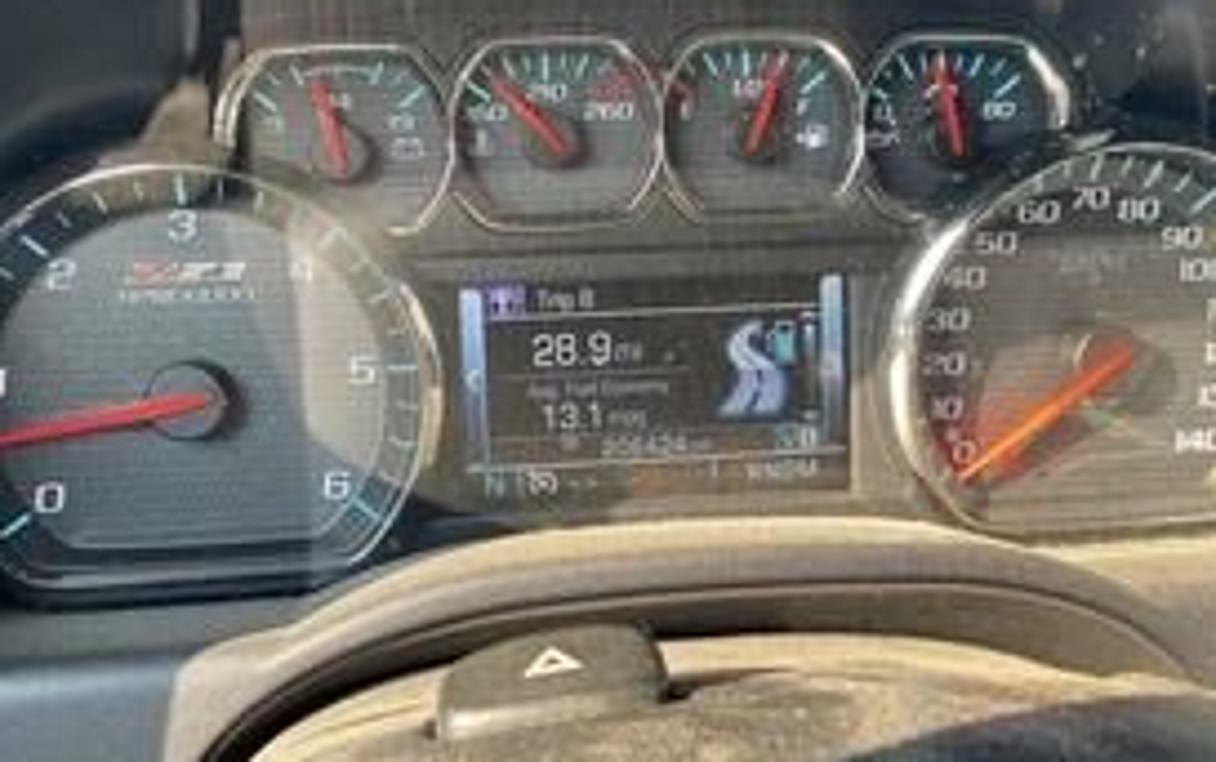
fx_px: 1492
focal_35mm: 45
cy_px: 325
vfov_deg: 28.6
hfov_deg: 44.3
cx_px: 597
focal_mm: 3
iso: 32
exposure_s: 1/122
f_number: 1.8
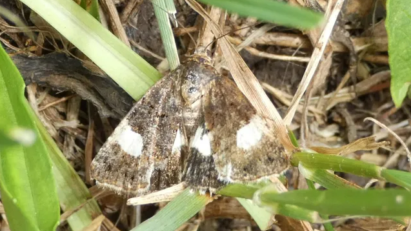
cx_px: 205
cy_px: 113
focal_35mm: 115
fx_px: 1253
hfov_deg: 18.6
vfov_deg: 10.5
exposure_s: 1/80
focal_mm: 18.8
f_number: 4.9
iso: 160
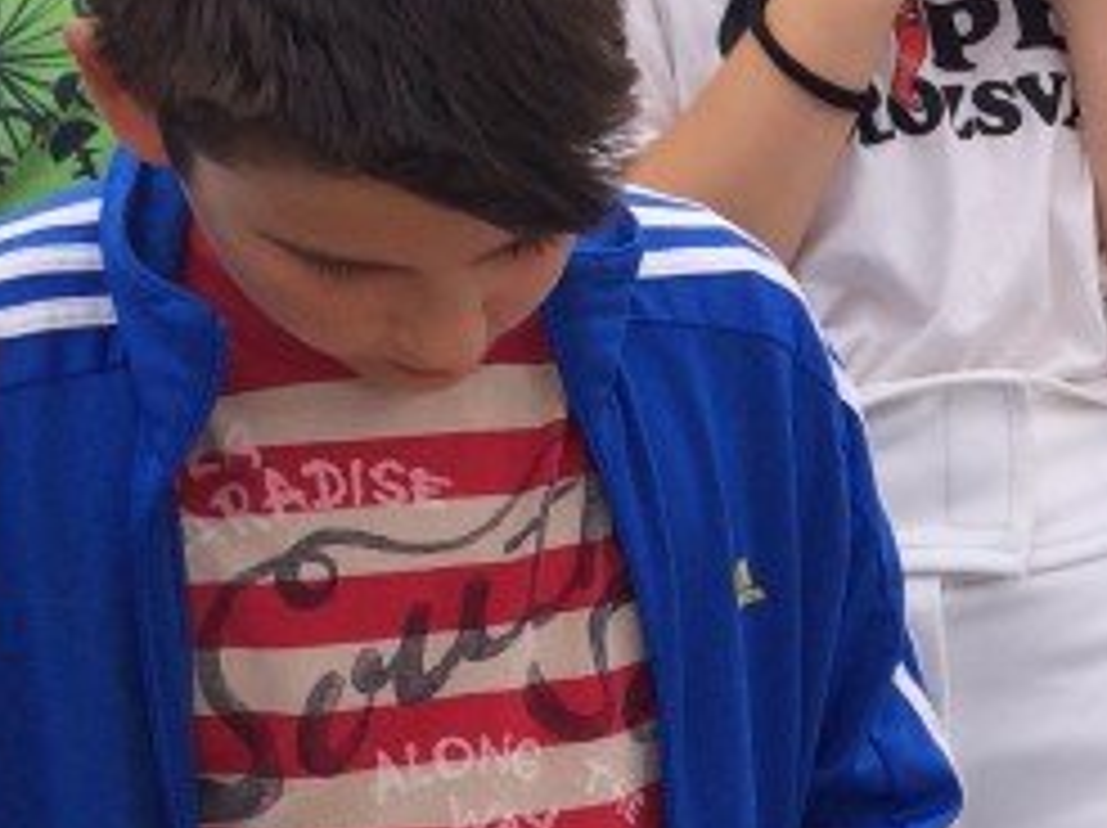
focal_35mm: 125
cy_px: 1310
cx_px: 1755
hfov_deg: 14.5
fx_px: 3994
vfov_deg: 11.3
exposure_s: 1/873
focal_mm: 4.12
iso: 32
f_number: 2.2
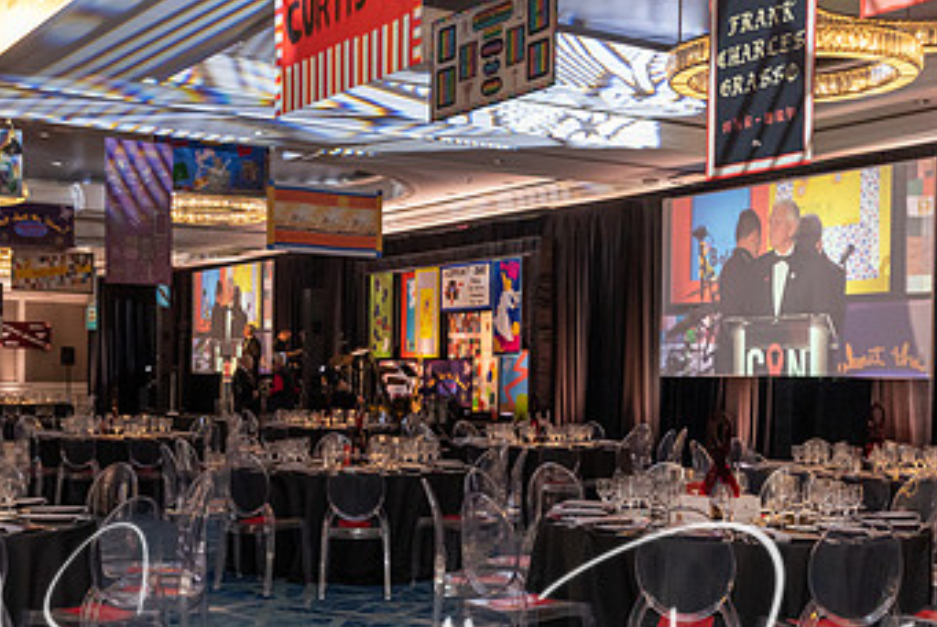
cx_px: 393
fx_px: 1329
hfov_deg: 38.7
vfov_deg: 26.4
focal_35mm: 51
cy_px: 417
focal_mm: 20
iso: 1400
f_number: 3.5
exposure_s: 1/60
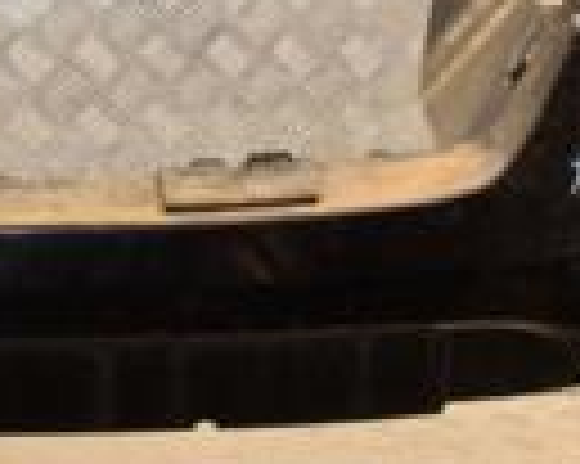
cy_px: -54
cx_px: 76
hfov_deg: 16.1
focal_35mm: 118
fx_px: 2024
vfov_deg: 12.8
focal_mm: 18
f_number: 9
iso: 800
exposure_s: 1/200
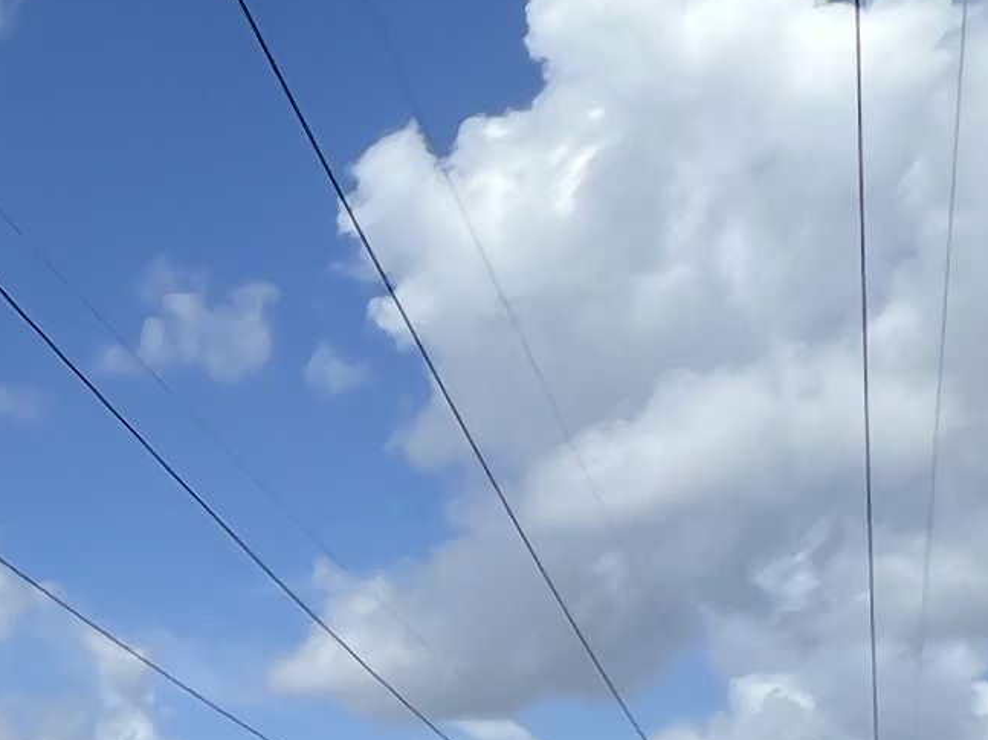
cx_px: -617
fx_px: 2311
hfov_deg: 19.8
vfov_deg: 16.5
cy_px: 1138
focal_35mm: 81
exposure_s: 1/2732
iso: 32
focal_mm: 1.57
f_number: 1.8
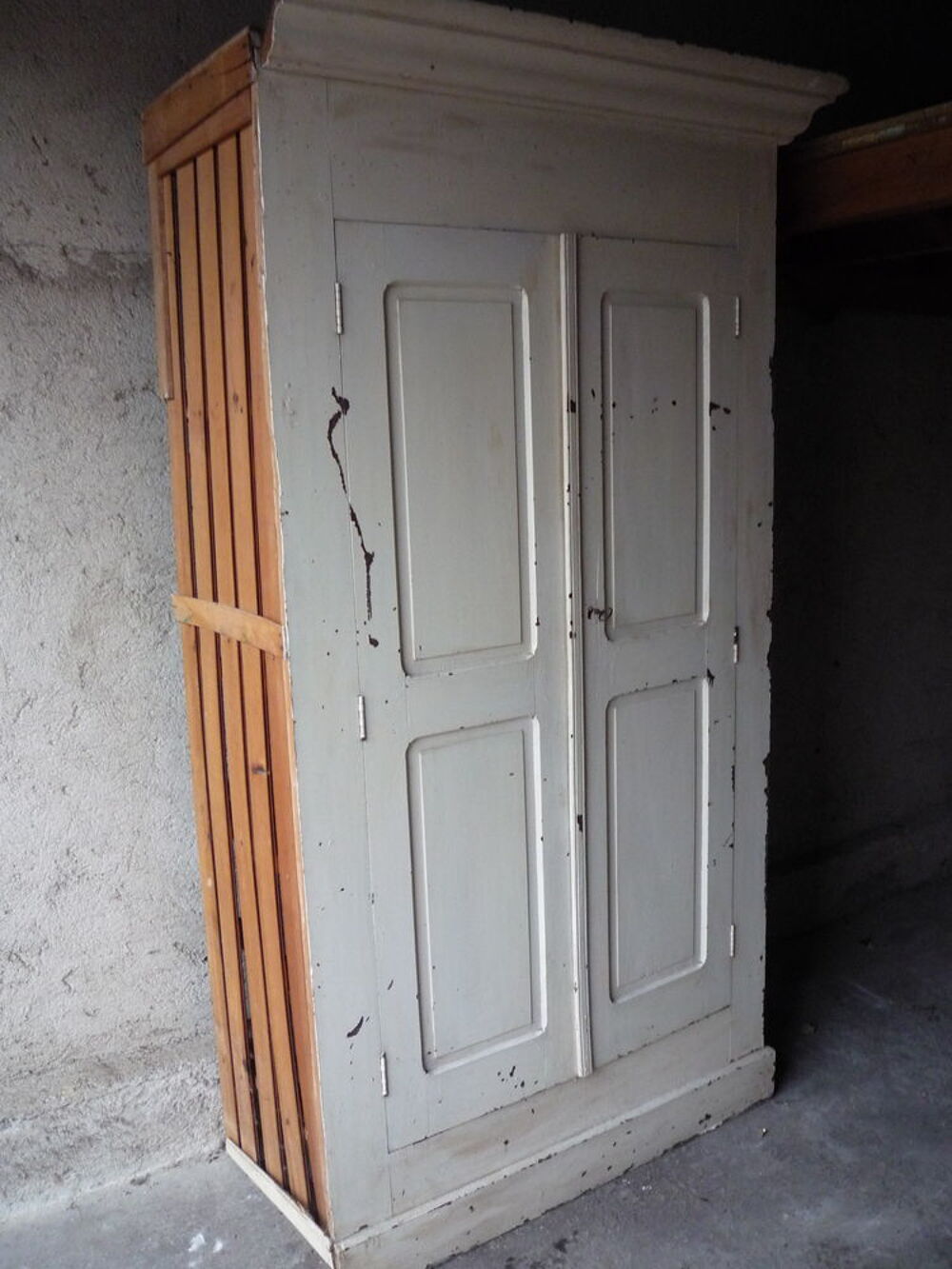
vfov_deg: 60.0
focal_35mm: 30
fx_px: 1100
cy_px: 634
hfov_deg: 46.8
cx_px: 476
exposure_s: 1/30
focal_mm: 5.2
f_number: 3.3
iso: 400
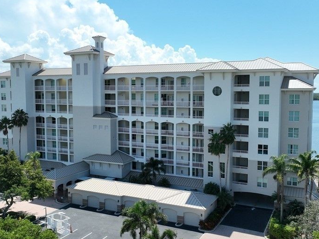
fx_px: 331
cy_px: 118
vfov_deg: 39.6
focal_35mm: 36
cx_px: 167
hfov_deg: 51.4
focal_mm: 12.29
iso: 190
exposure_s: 1/2500
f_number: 2.8
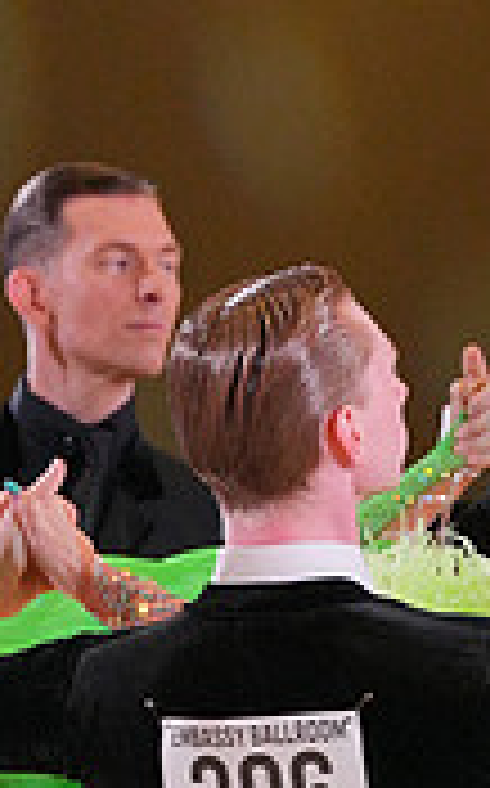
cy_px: 1126
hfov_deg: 1.9
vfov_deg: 3.1
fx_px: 14480
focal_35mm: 676
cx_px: 501
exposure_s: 1/400
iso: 5000
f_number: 7.1
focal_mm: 200
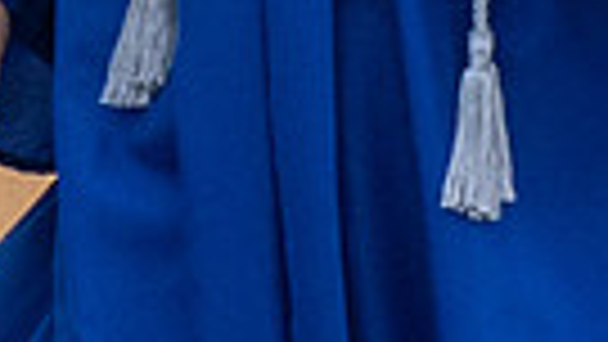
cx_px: -1028
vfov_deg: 1.0
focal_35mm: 1246
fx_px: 20092
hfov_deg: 1.7
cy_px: -645
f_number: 13
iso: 200
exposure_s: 1/250
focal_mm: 70
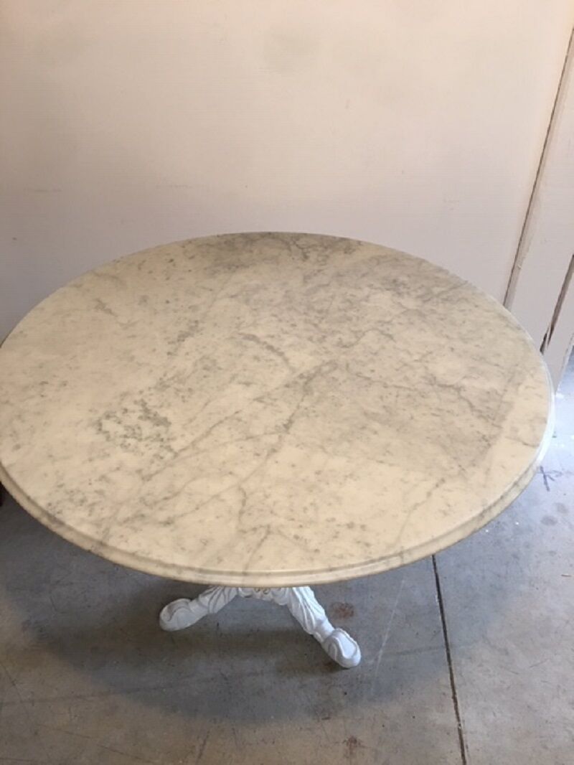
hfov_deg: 48.2
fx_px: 641
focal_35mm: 29
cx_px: 287
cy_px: 382
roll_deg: -2.4
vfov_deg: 61.6
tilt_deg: -37.6
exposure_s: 1/17
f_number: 2.2
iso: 50
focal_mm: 4.15
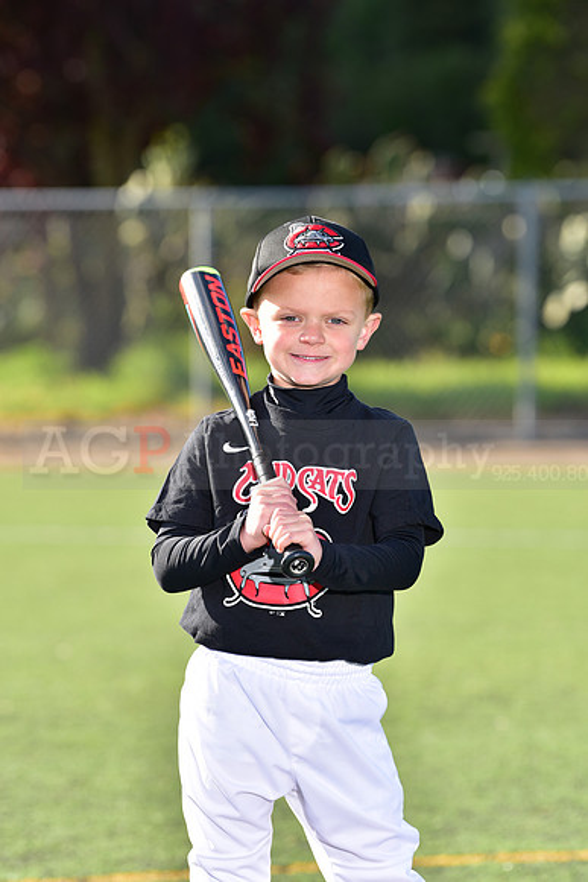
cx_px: 294
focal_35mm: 185
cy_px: 441
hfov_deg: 7.4
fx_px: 4529
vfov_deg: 11.1
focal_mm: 185
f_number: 5
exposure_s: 1/200
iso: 80
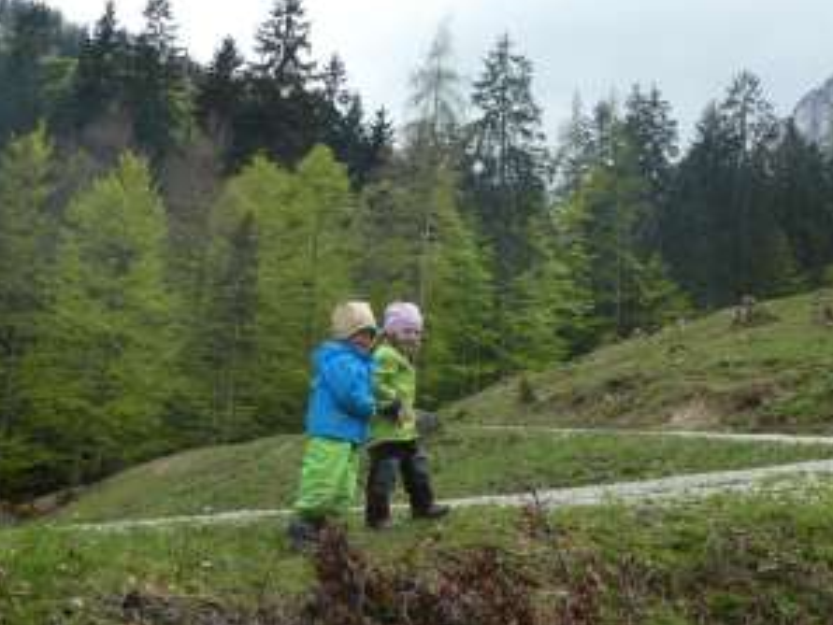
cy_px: 255
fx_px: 1372
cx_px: 494
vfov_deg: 25.6
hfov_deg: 33.7
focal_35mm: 57
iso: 80
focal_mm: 8.4
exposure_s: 1/200
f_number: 4
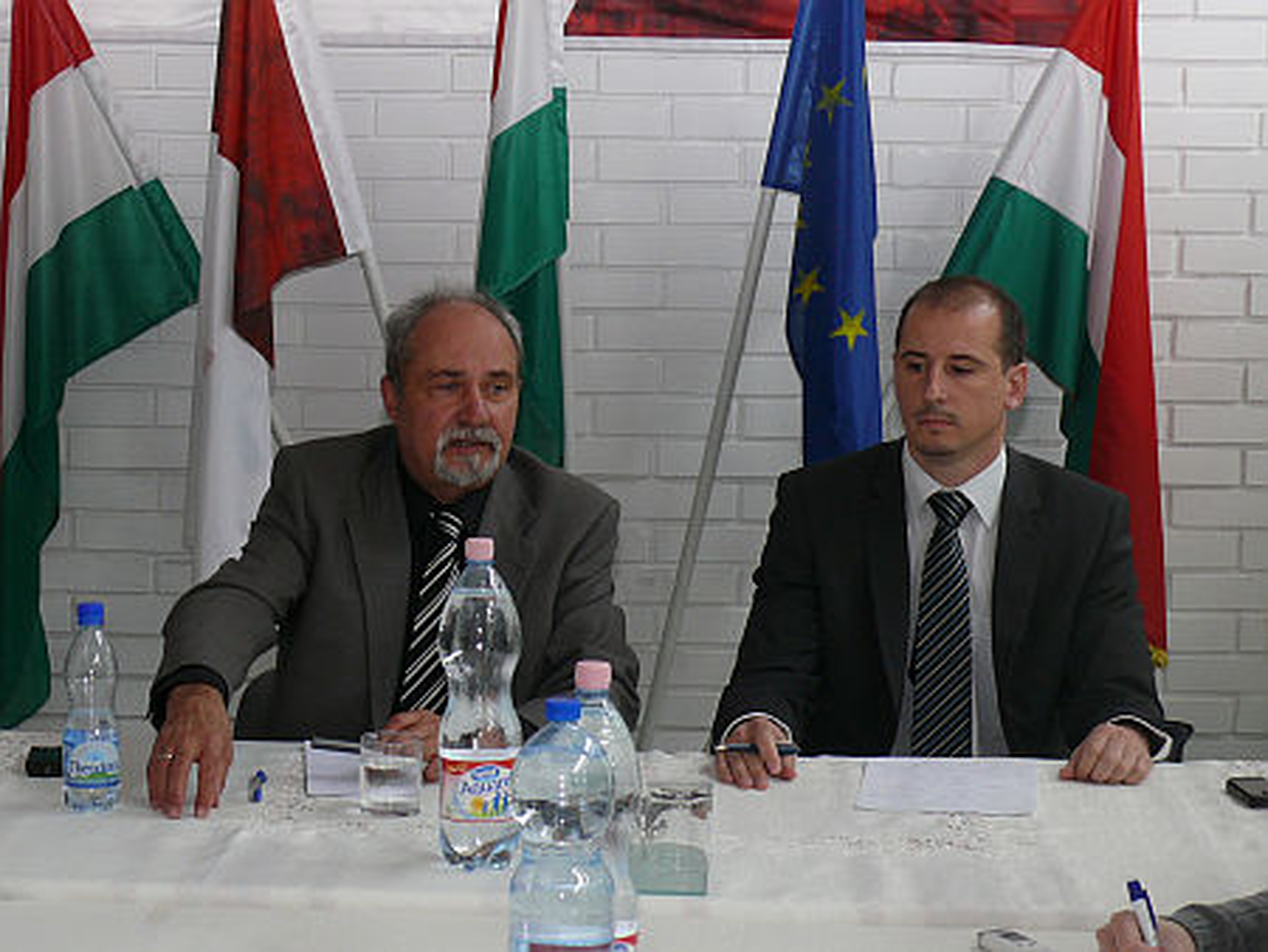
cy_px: 476
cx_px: 634
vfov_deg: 18.0
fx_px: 3005
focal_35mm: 82
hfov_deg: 23.8
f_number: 4
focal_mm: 12
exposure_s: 1/30
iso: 100
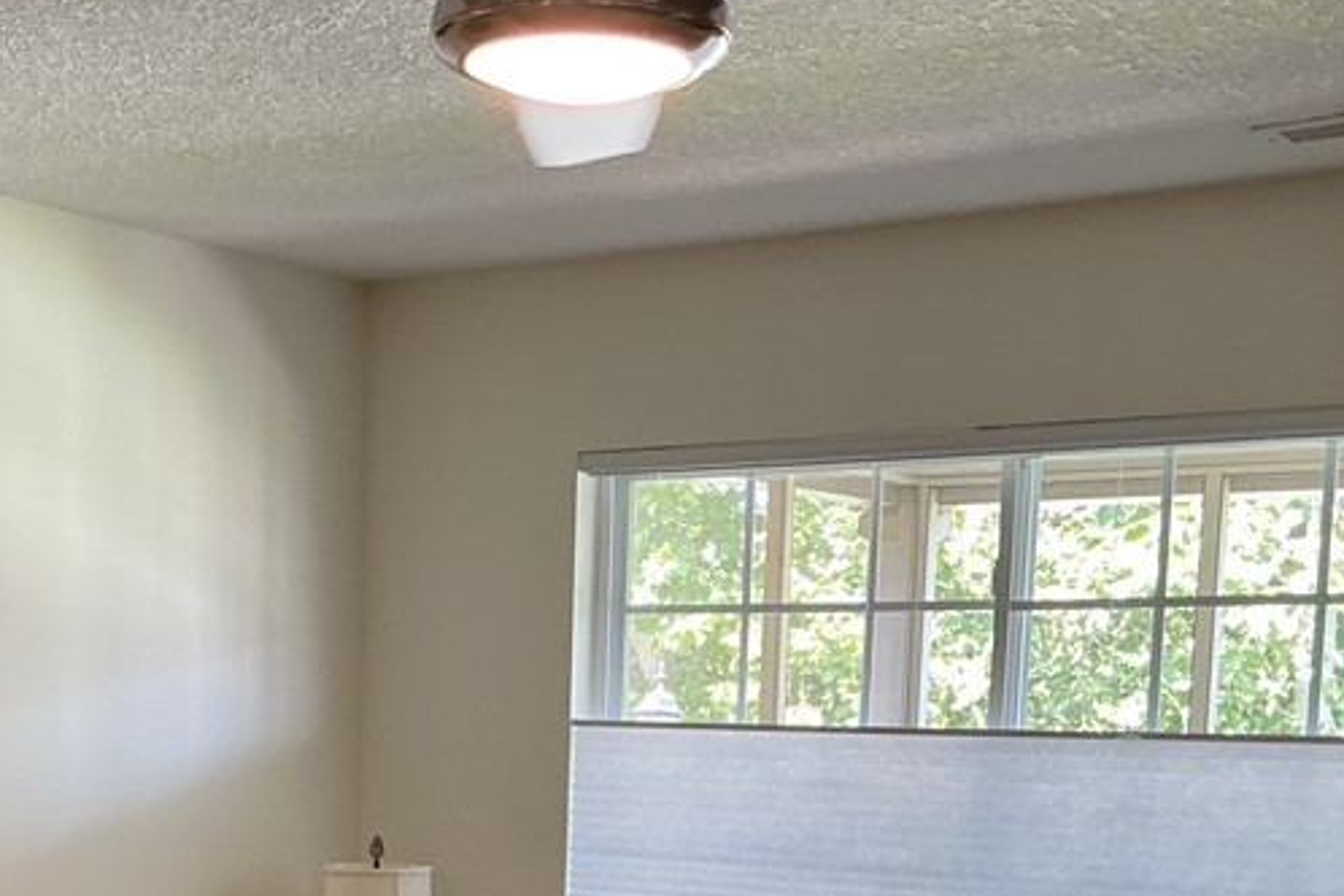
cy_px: 999
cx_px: 426
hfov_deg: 32.1
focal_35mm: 62
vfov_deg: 20.8
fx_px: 2314
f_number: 1.8
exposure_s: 1/60
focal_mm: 3
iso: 100
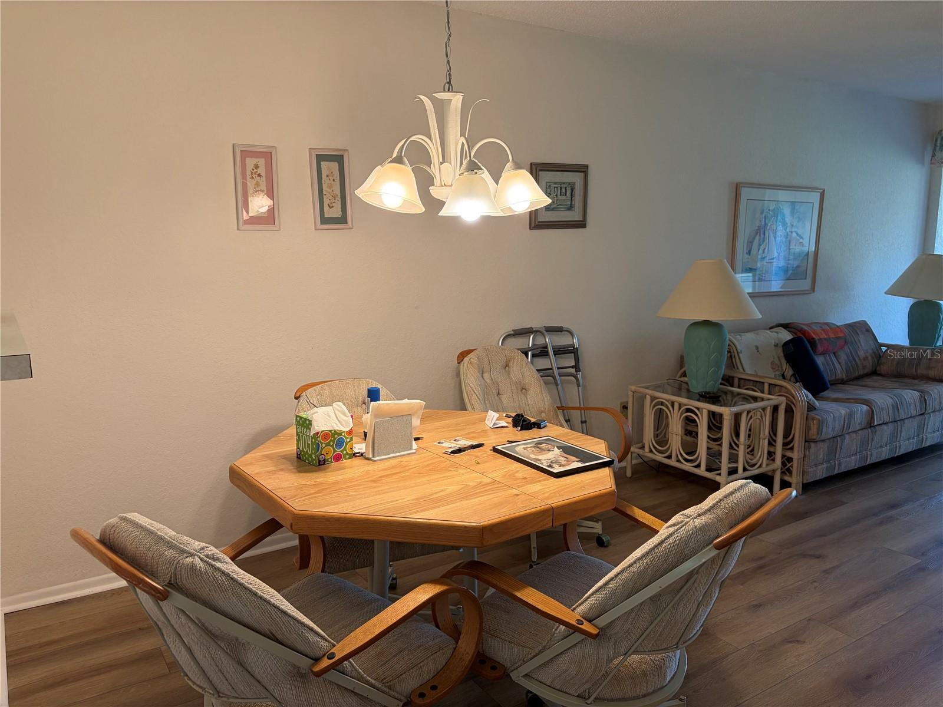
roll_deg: +0.2
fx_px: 708
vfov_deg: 53.1
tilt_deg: -8.8
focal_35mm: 26
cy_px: 354
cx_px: 472
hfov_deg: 67.3
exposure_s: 1/120
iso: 125
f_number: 1.6
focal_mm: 5.96
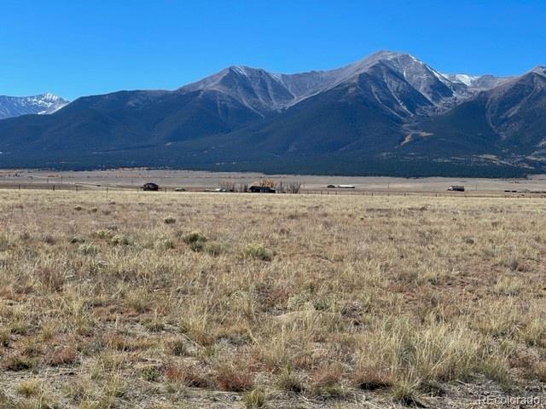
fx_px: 1009
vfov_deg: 22.9
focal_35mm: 64
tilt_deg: +1.1
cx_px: 273
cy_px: 204
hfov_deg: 30.3
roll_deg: -1.9
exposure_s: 1/1220
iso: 20
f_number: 2.2
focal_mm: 7.5
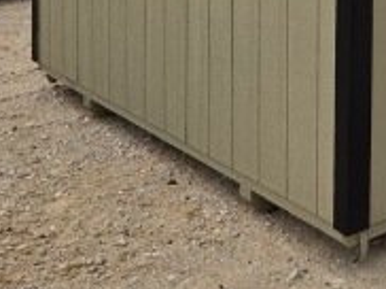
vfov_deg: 16.5
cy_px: -147
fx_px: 902
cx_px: 441
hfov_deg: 22.6
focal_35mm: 81
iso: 64
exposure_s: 1/5775
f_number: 1.4
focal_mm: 6.5
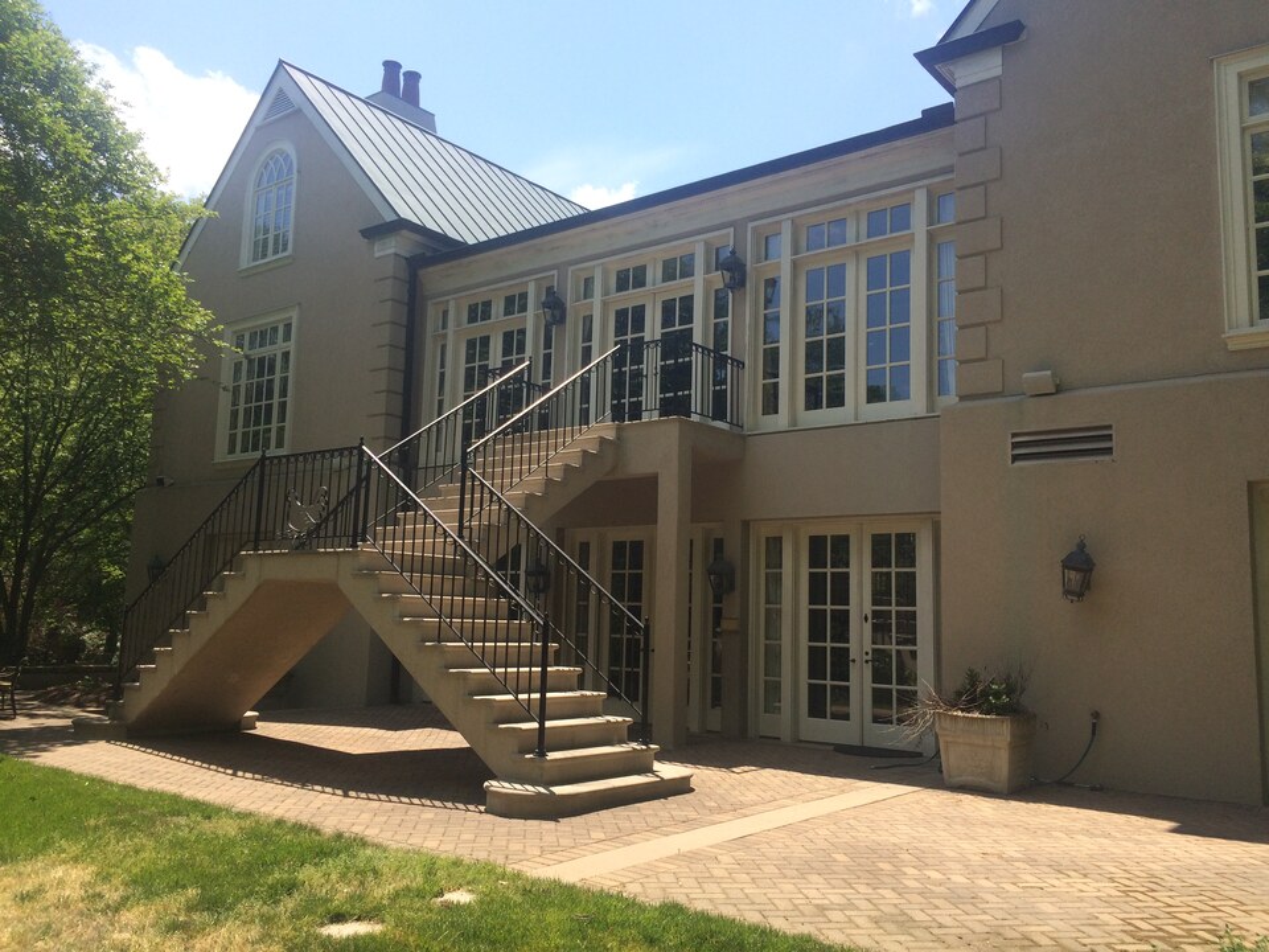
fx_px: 1063
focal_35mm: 29
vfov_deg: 48.2
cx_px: 634
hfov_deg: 61.7
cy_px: 476
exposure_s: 1/1520
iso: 32
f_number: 2.2
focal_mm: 4.15
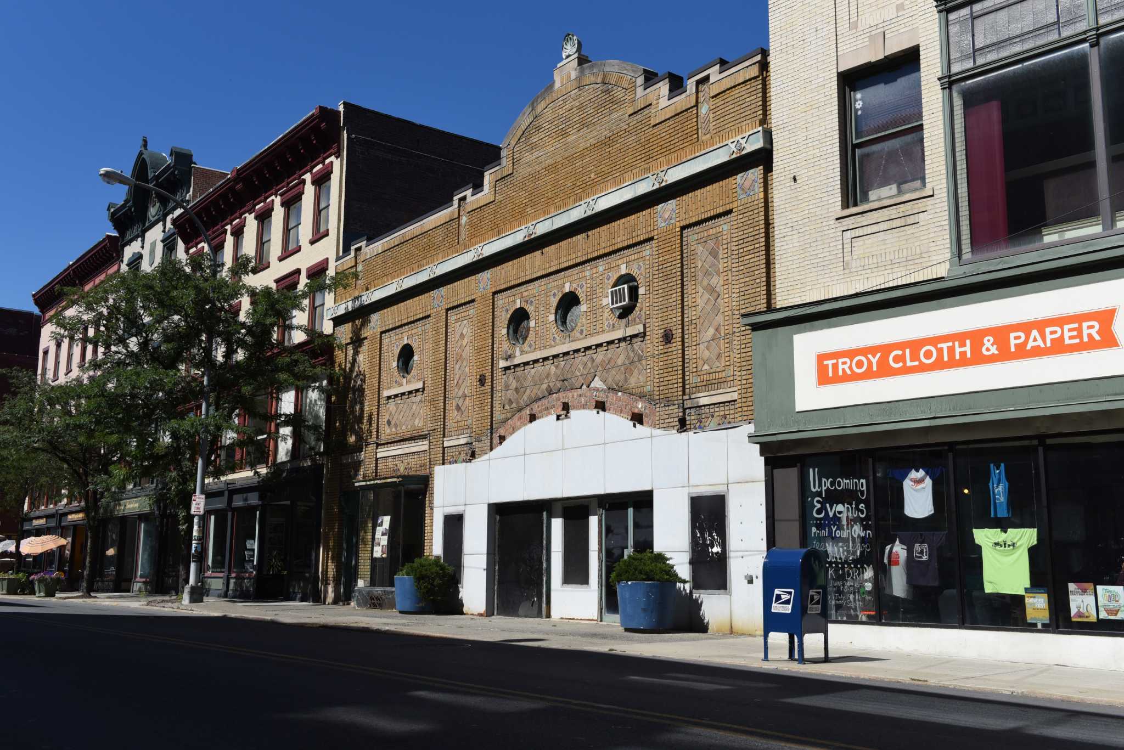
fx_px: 1093
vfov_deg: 37.9
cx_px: 562
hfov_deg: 54.4
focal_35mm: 35
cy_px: 375
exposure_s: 1/800
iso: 320
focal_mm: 35
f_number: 9
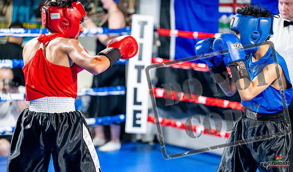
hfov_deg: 22.1
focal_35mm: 96
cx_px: 139
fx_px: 751
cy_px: 103
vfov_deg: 13.0
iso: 4000
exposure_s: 1/800
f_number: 2
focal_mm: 88
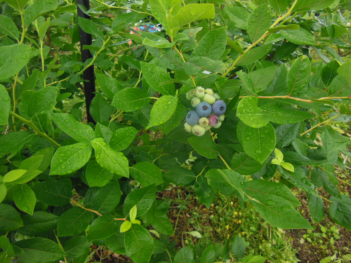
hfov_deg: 69.4
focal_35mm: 25
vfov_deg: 54.9
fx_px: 253
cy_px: 132
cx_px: 176
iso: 125
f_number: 3.5
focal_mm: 4.5
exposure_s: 1/125
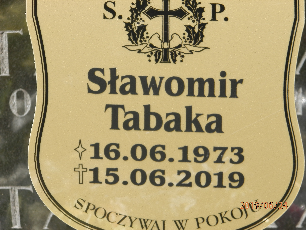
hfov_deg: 8.8
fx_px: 1980
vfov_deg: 6.6
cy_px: 115
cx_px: 153
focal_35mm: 224
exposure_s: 1/200
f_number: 5.4
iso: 100
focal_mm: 40
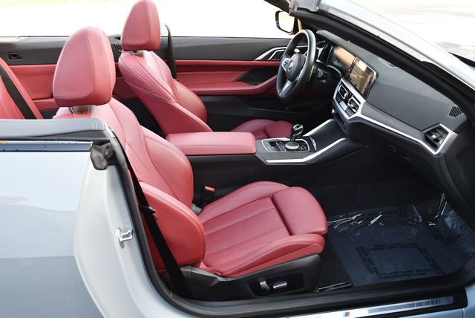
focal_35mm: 36
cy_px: 159
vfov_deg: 36.9
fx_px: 475
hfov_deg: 53.1
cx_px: 238
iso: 450
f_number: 3.5
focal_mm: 18
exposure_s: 1/250
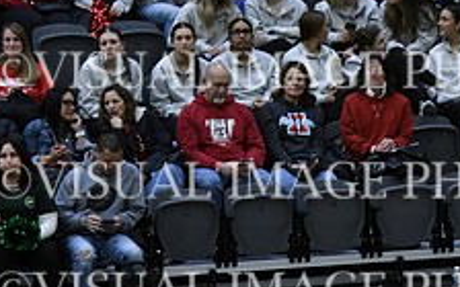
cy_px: 566
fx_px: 4689
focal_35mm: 374
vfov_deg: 3.5
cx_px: 389
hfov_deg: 5.6
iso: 4000
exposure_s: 1/500
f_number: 4
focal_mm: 95
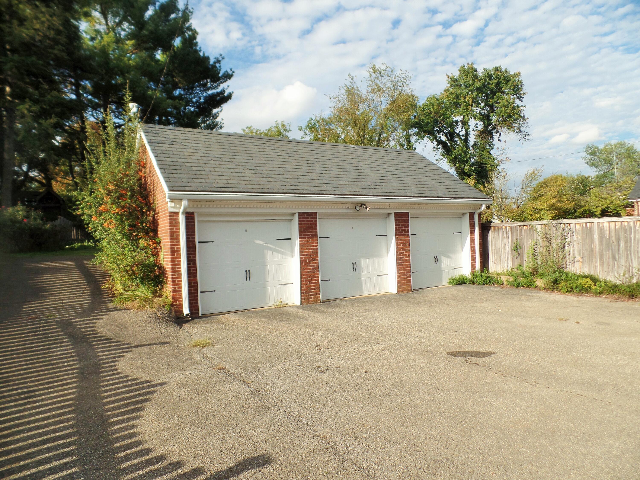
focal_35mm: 23
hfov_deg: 73.9
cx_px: 320
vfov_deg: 58.9
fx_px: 425
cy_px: 240
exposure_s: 1/750
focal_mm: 4.1
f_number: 3.5
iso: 80
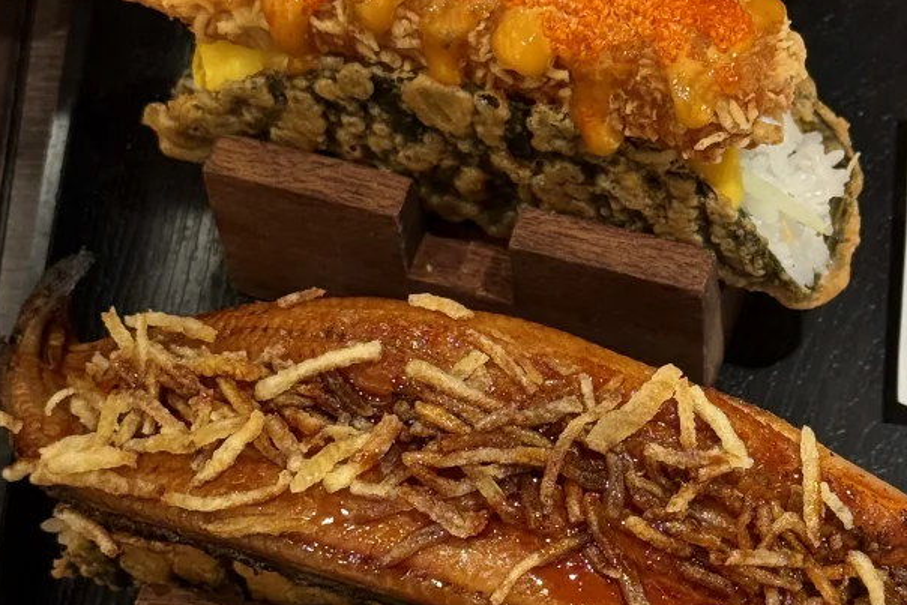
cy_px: 393
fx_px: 2999
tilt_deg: -60.1
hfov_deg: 17.1
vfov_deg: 11.5
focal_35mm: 119
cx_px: 709
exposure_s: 1/73
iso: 80
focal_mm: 6.76
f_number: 1.78
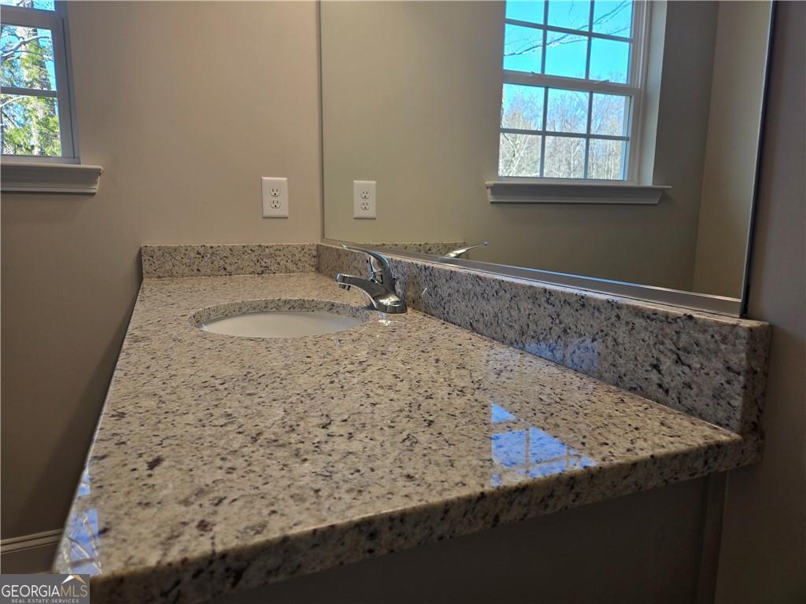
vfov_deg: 58.9
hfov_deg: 73.9
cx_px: 403
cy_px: 302
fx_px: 536
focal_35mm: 23
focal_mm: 5.4
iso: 25
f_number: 1.8
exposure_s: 1/120
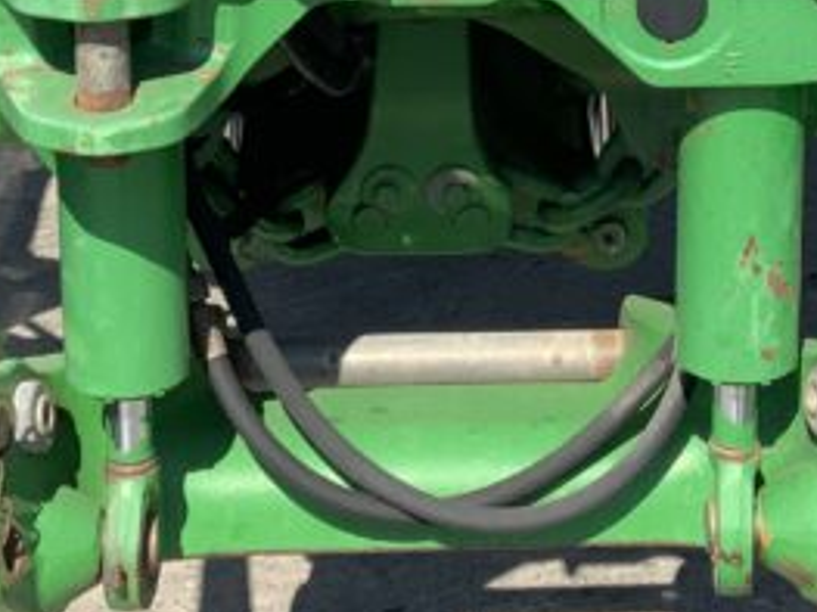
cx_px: 537
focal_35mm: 113
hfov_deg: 17.4
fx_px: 2666
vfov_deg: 12.8
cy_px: -112
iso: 16
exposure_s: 1/1015
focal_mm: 3
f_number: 1.8
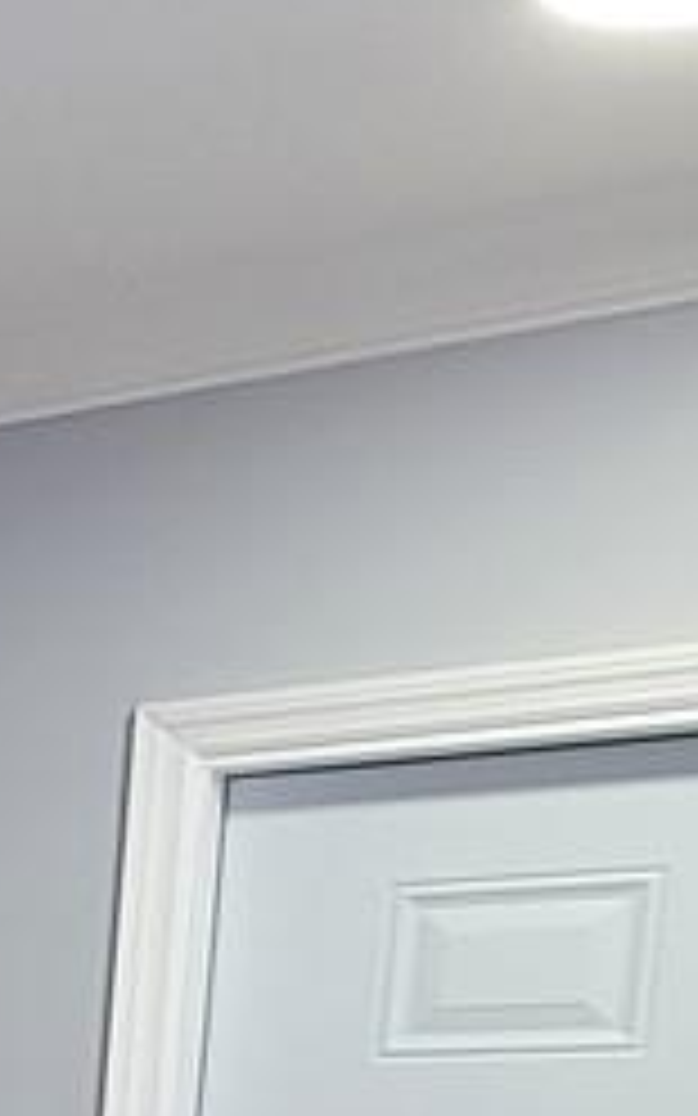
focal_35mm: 89
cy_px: 1634
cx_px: -1657
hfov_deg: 9.5
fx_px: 2709
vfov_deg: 20.3
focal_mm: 2.2
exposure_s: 1/60
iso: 160
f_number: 2.2
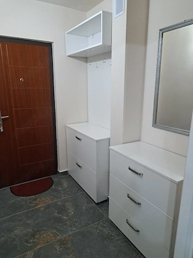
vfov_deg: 71.6
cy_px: 129
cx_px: 96
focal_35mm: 24
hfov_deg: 56.8
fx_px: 178
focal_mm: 5.23
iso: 320
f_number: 1.8
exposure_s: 1/50
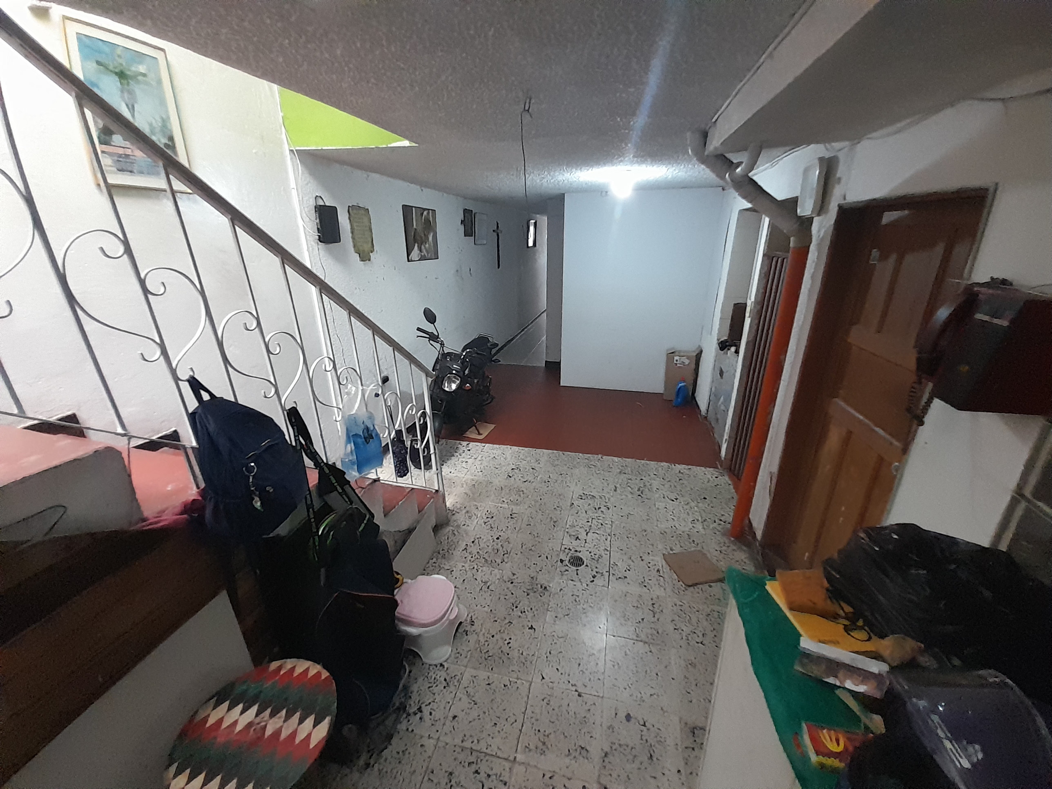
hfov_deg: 106.2
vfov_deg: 89.9
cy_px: 394
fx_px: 395
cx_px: 526
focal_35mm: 13
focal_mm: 1.13
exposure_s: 1/24
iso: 320
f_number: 2.2
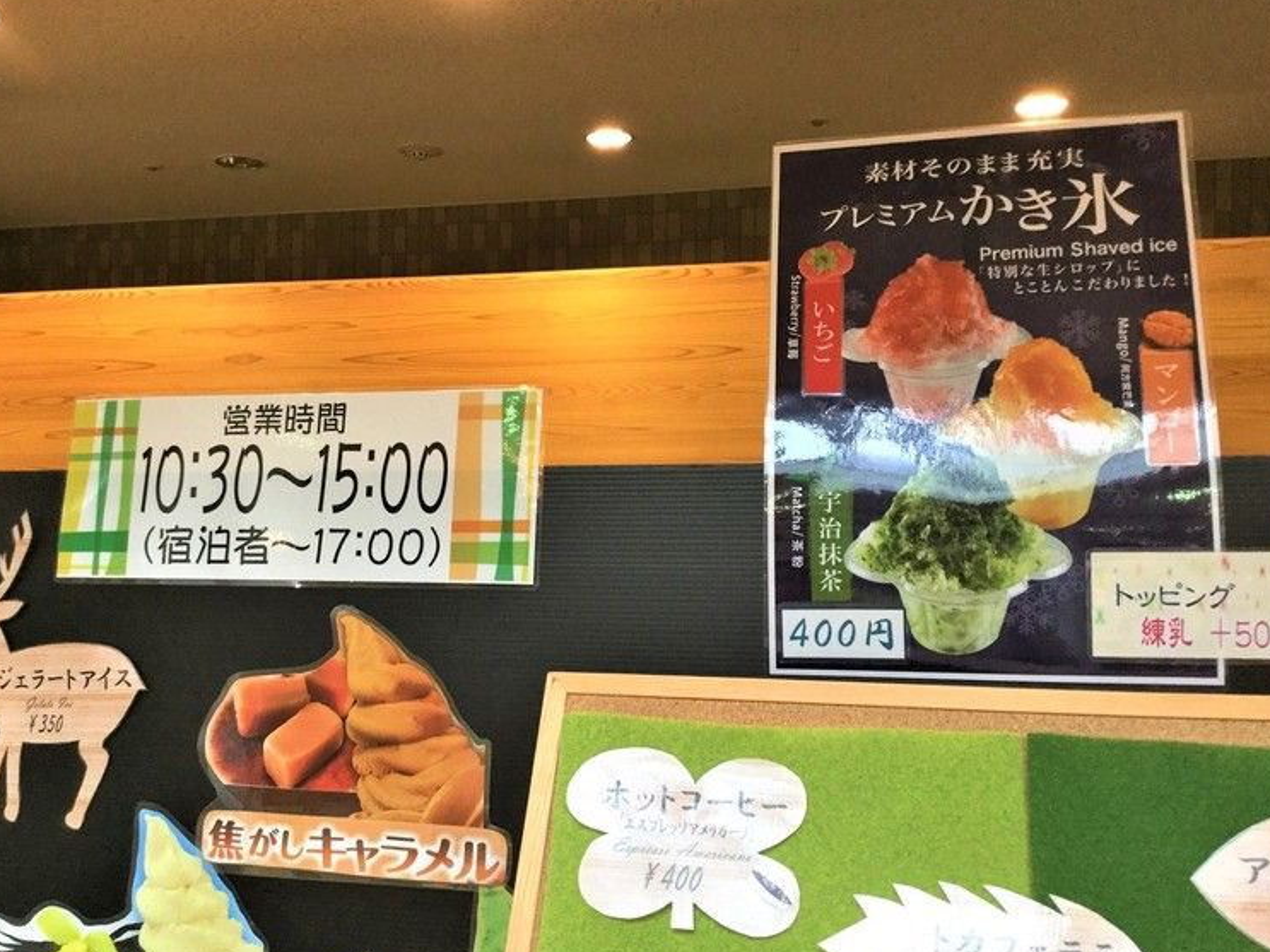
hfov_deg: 53.9
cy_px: 512
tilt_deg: +0.3
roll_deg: -1.4
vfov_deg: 41.8
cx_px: 594
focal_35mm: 34
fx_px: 1247
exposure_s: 1/30
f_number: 2.4
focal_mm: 3.3
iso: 100
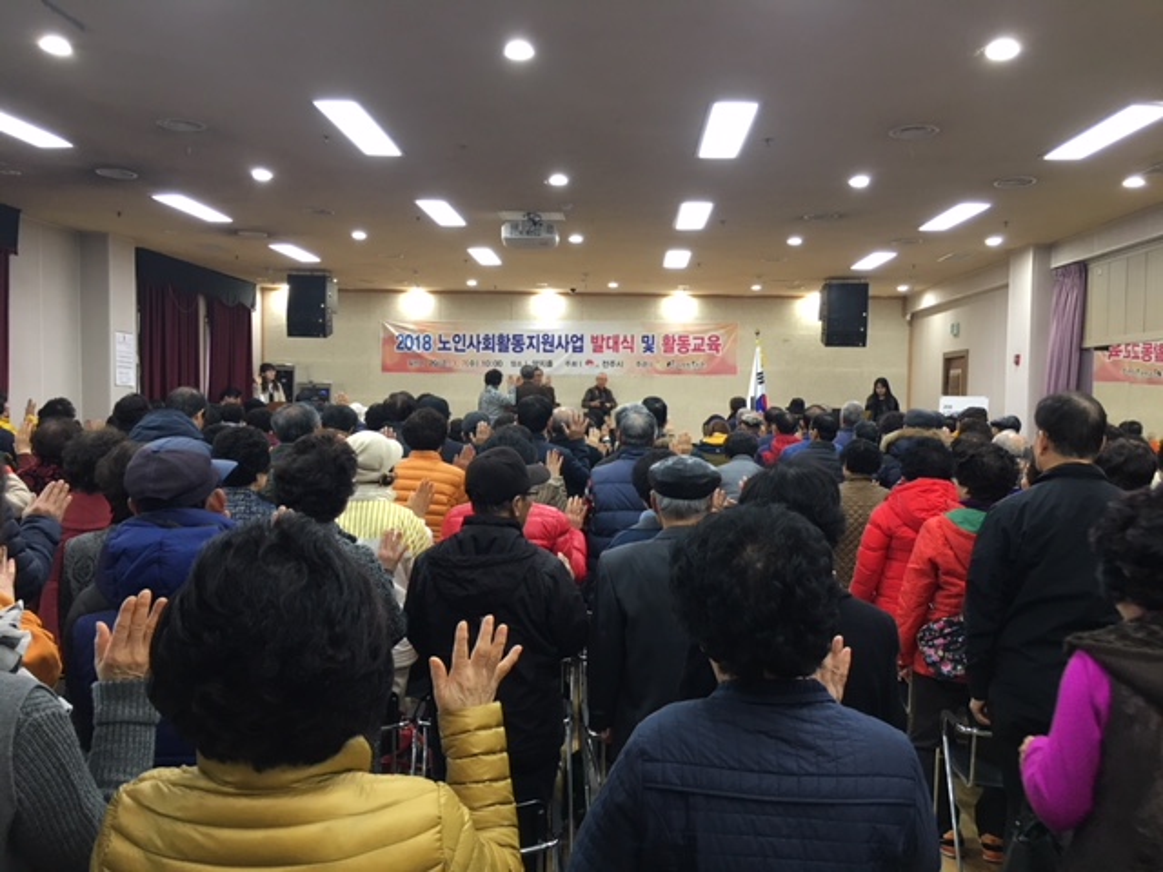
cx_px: 582
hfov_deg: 61.7
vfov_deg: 48.2
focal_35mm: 29
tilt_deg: -3.1
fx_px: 974
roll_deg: -0.6
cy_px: 436
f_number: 2.2
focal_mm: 4.15
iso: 80
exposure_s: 1/30
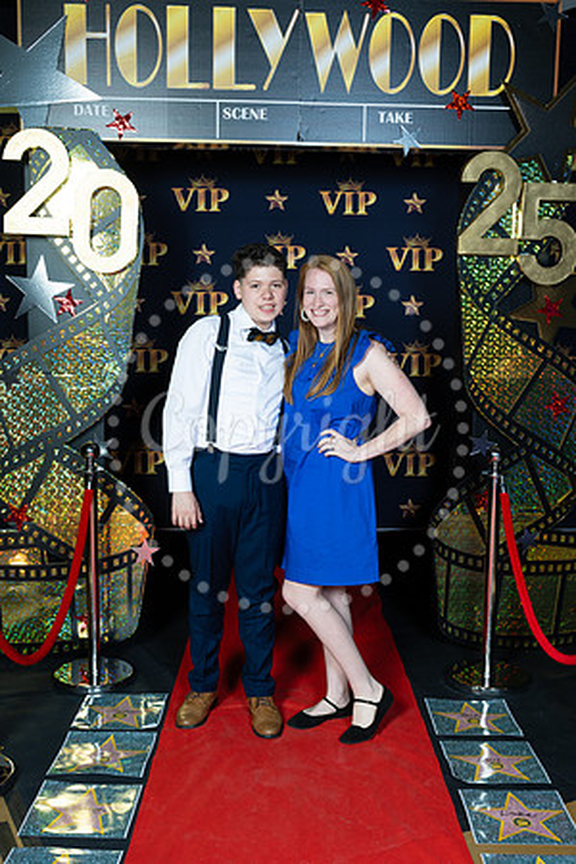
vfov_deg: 49.6
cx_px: 288
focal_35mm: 39
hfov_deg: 34.2
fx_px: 936
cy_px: 432
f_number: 8
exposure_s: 1/100
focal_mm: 39
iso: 320
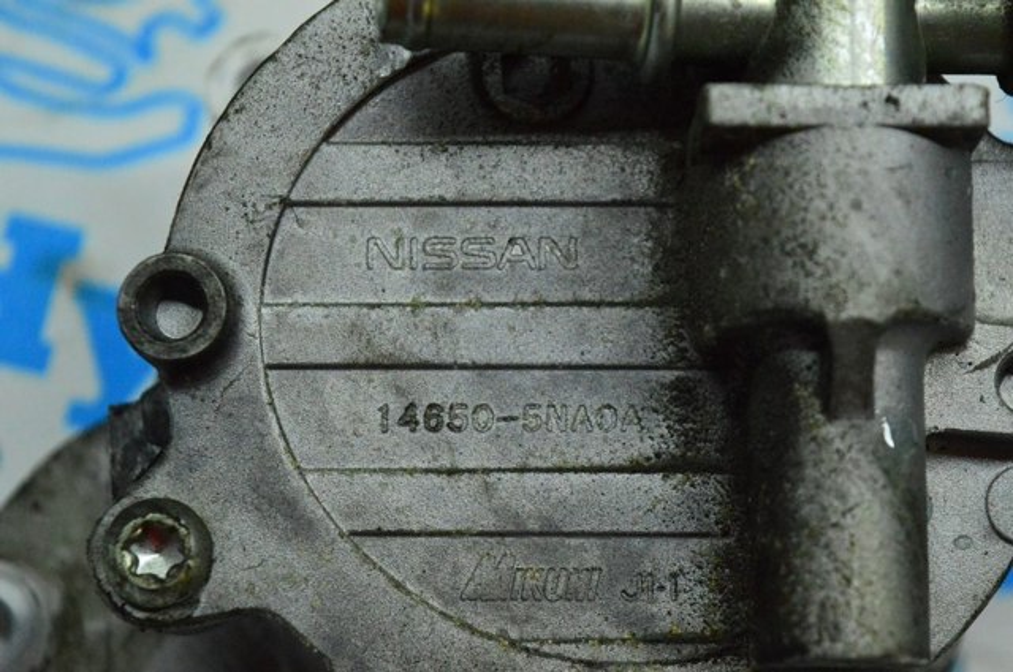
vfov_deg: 16.5
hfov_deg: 24.6
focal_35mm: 82
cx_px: 506
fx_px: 2318
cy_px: 336
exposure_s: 1/640
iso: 6400
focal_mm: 55
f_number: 6.3
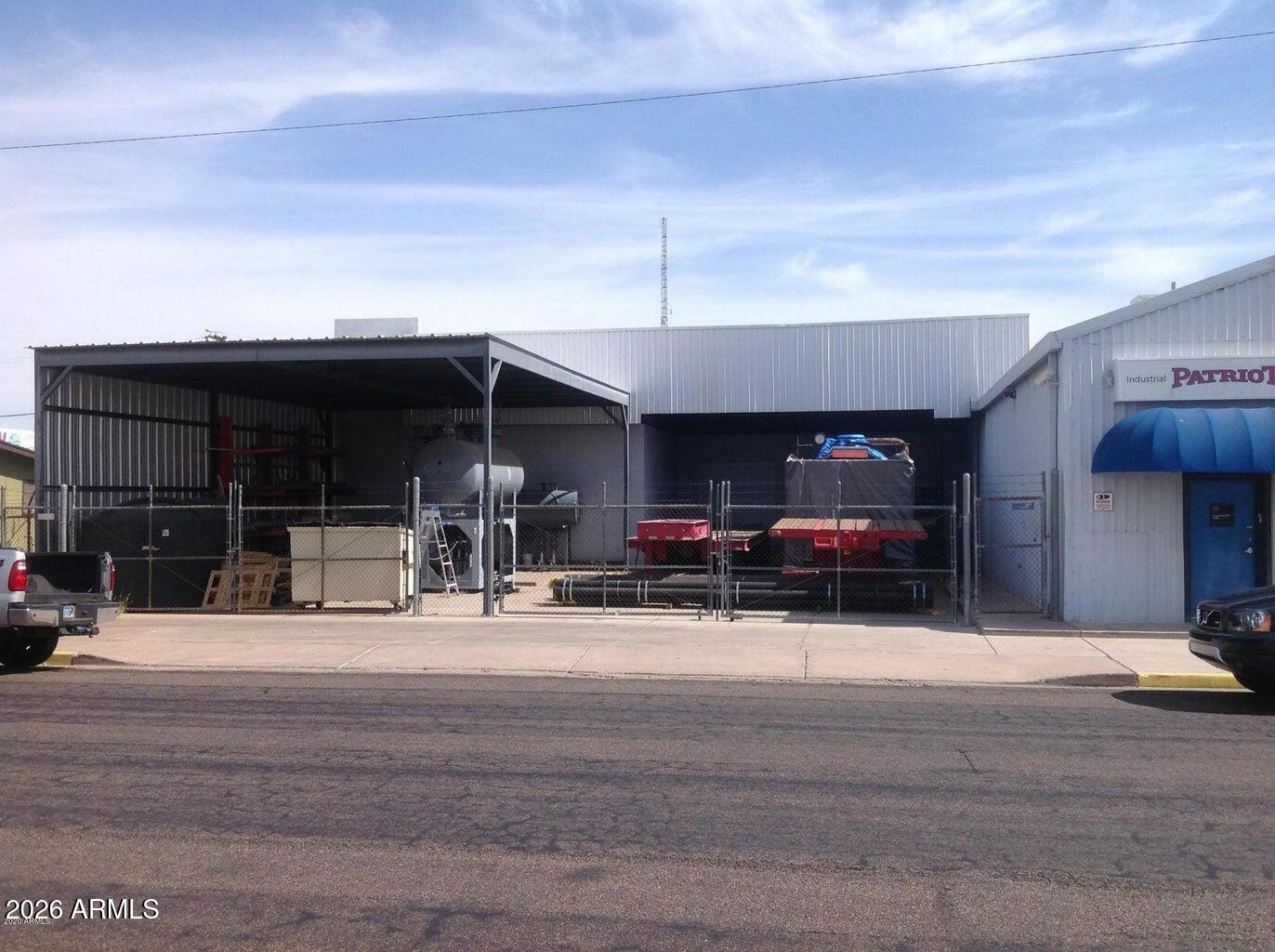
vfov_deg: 40.6
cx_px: 638
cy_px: 476
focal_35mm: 35
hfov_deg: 52.7
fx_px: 1287
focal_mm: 4.28
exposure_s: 1/1681
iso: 50
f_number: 2.4
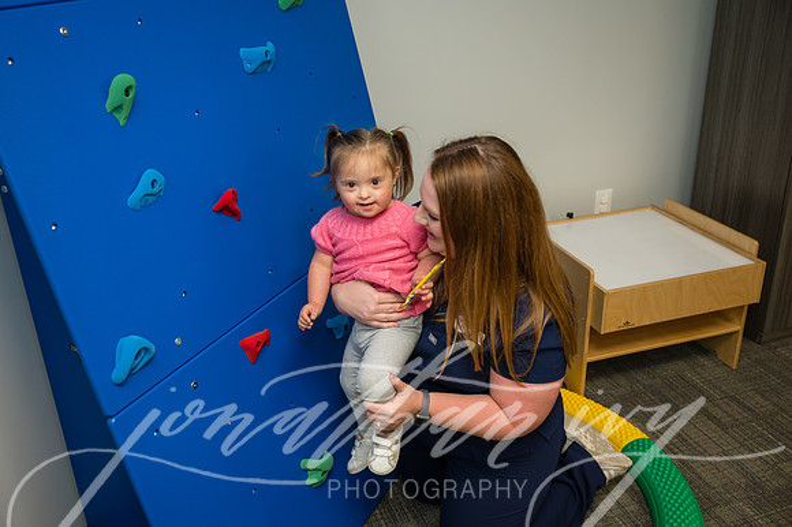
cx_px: 396
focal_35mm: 34
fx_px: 748
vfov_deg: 38.8
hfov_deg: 55.8
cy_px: 264
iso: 2500
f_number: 3.5
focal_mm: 34
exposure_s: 1/200
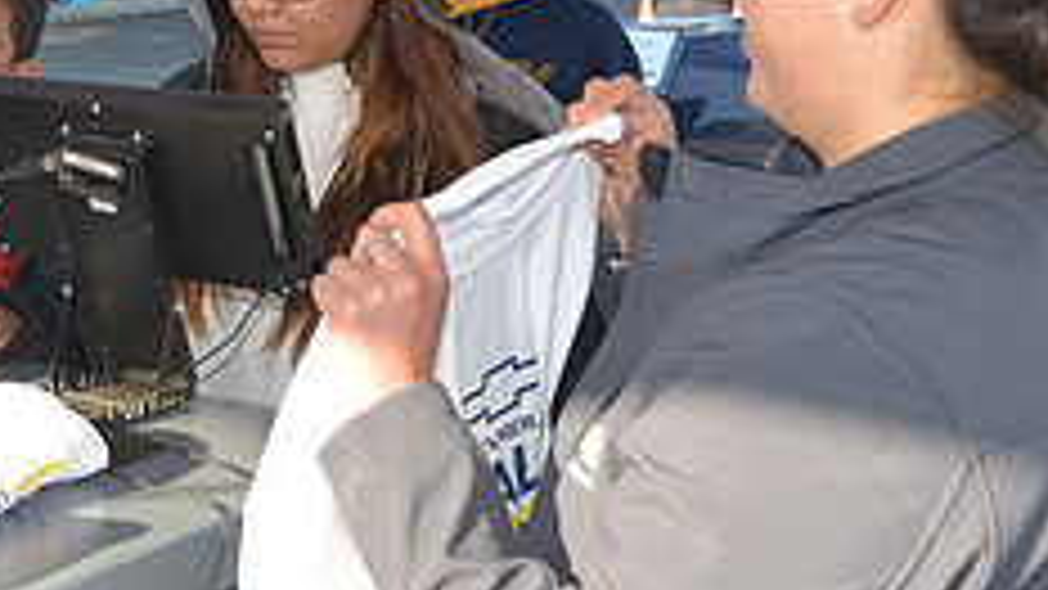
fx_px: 2251
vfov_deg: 14.8
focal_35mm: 81
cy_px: 137
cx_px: -234
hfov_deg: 23.7
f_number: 7.1
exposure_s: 1/200
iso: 250
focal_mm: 31
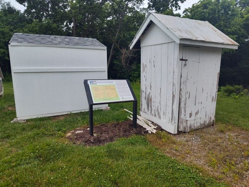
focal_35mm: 23
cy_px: 94
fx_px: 165
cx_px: 124
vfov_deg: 58.9
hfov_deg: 73.9
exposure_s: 1/630
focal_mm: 5.56
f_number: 1.8
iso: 100
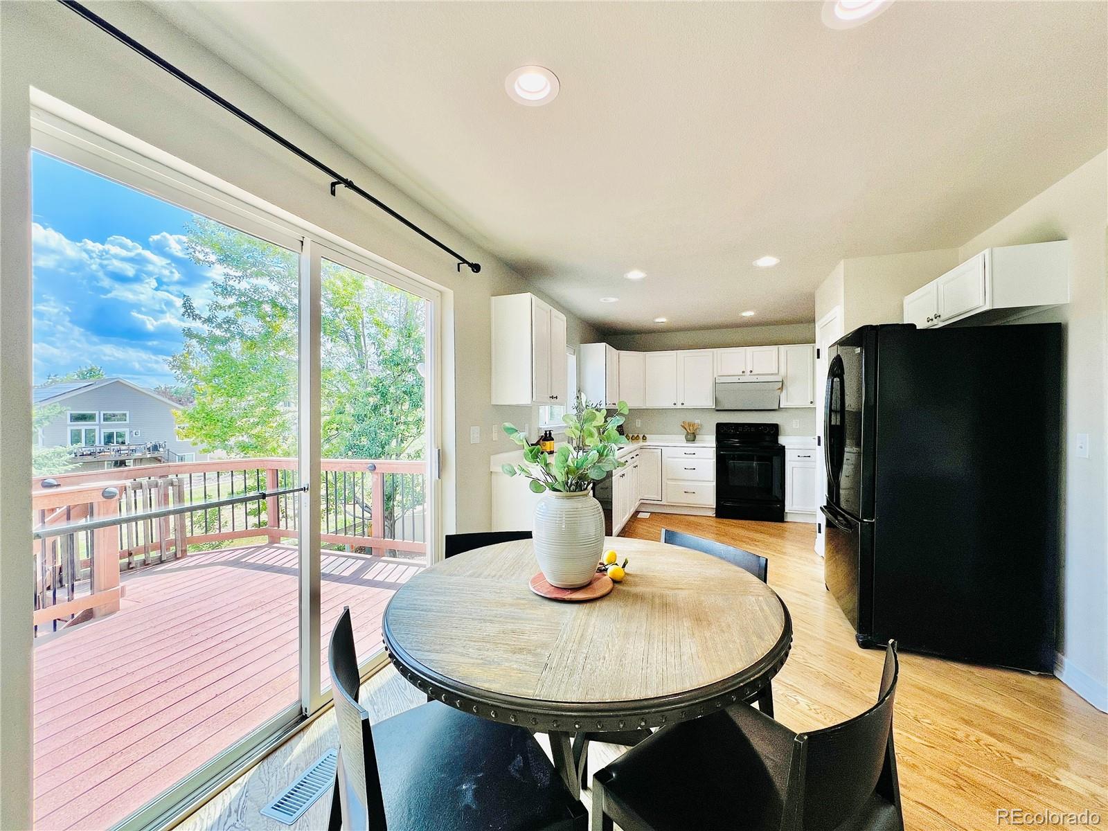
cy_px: 416
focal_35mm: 13
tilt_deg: -0.8
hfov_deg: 106.2
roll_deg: +0.2
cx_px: 554
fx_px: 416
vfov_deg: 89.9
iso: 32
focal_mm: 1.57
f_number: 1.8
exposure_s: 1/297
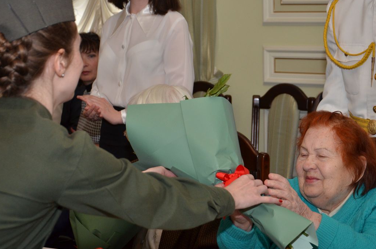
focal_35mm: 98
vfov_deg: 13.9
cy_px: 109
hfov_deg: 20.8
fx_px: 1021
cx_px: 222
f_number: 5.6
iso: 640
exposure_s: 1/250
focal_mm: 48
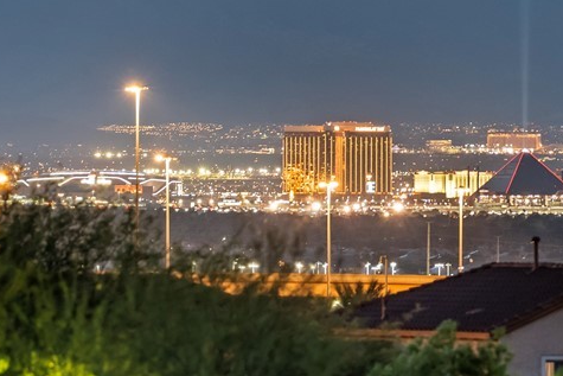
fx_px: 9652
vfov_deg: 2.2
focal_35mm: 617
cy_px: 218
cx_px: 493
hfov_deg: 3.3
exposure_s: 1/30
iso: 400
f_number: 4
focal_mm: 180
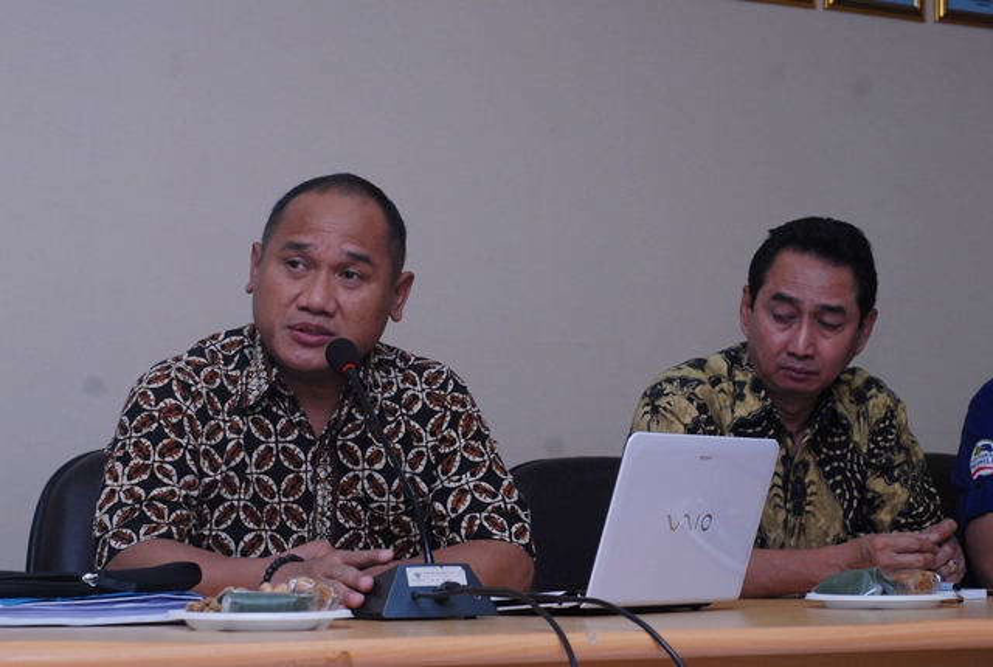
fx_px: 2074
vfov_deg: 18.3
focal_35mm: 75
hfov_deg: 26.9
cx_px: 496
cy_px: 334
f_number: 5.6
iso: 400
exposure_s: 1/60
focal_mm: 50
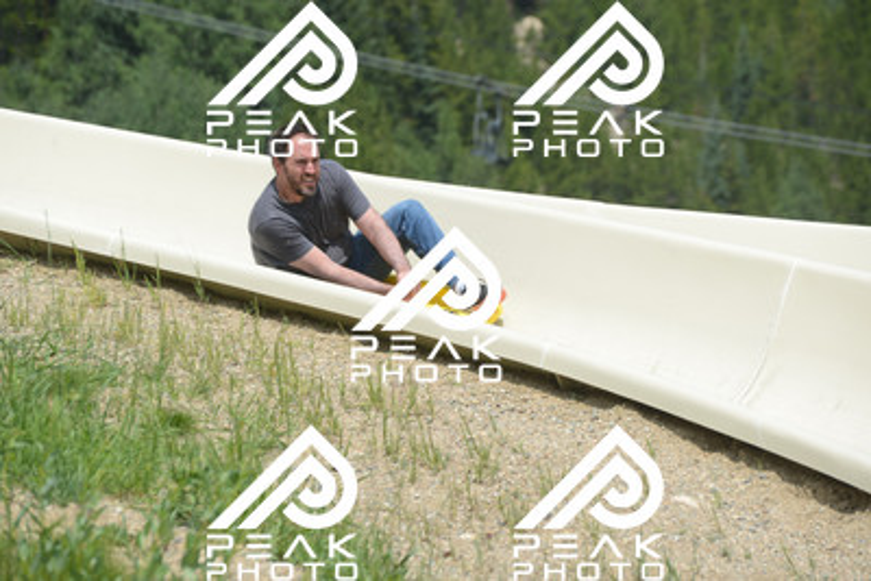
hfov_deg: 10.5
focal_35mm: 195
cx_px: 436
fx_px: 4719
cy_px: 290
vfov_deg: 7.0
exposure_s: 1/640
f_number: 6.3
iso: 180
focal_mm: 195
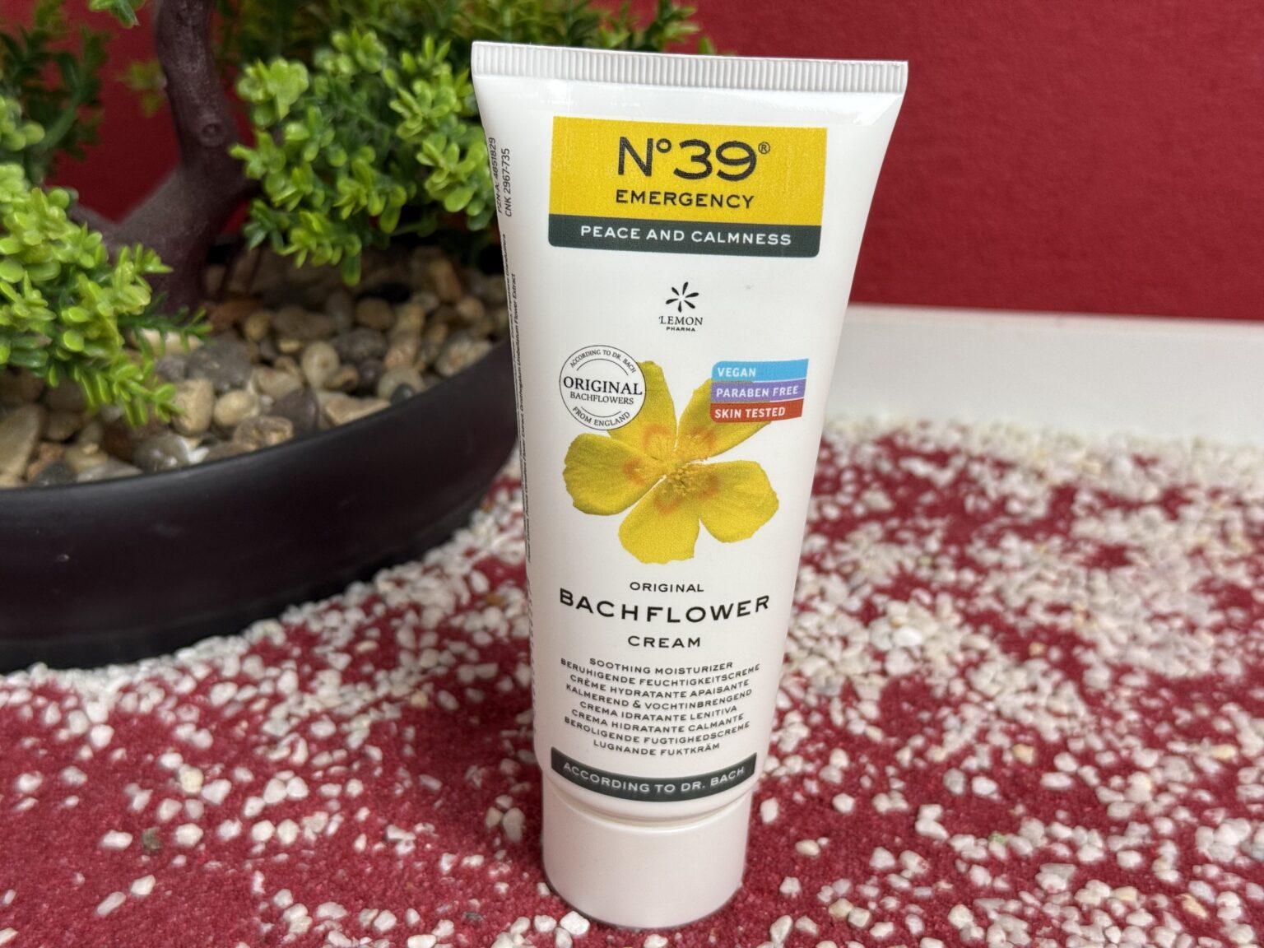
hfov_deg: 39.7
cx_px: 632
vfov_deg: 30.3
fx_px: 1753
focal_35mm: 48
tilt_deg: -27.0
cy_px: 474
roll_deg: +0.3
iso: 80
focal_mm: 6.76
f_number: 1.78
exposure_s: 1/50
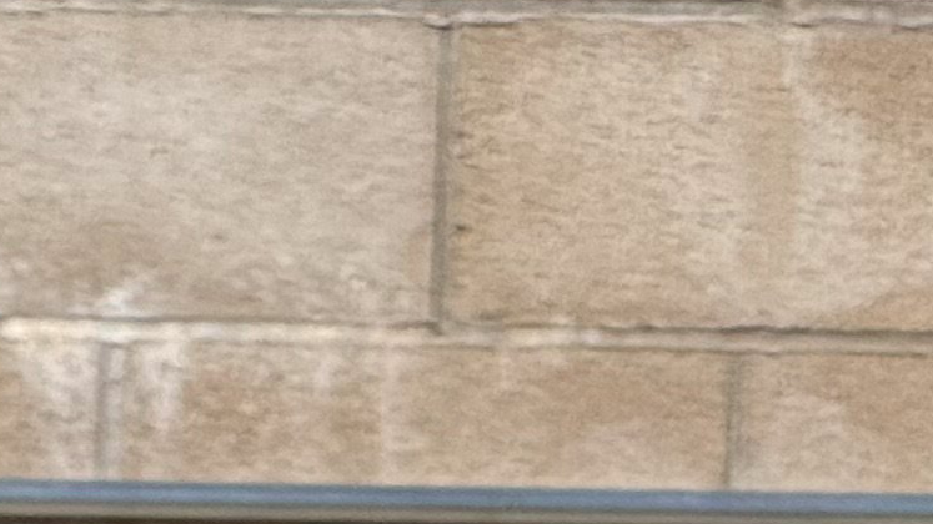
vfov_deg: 1.7
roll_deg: -1.3
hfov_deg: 3.0
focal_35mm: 706
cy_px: 1410
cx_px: -1576
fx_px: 17464
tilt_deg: -3.9
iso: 32
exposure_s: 1/3344
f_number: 2.8
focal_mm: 15.66
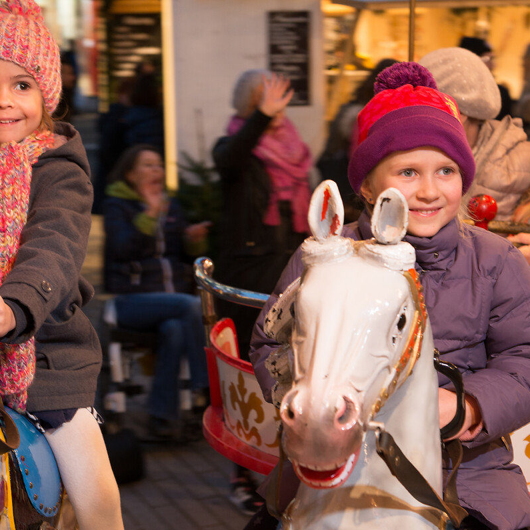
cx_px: 264
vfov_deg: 22.5
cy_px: 238
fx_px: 1334
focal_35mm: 77
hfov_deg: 22.5
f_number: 5
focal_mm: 48
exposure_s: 1/50
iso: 400
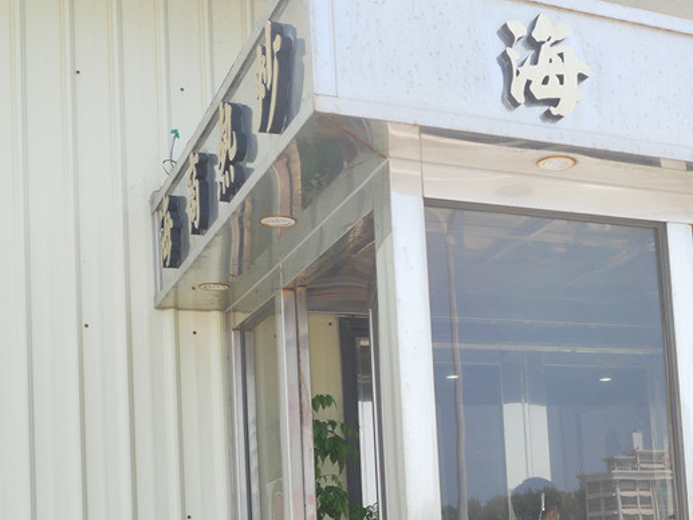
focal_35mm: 58
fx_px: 1161
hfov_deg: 31.4
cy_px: 453
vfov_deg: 24.6
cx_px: 646
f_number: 3.5
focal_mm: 15
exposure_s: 1/400
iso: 200
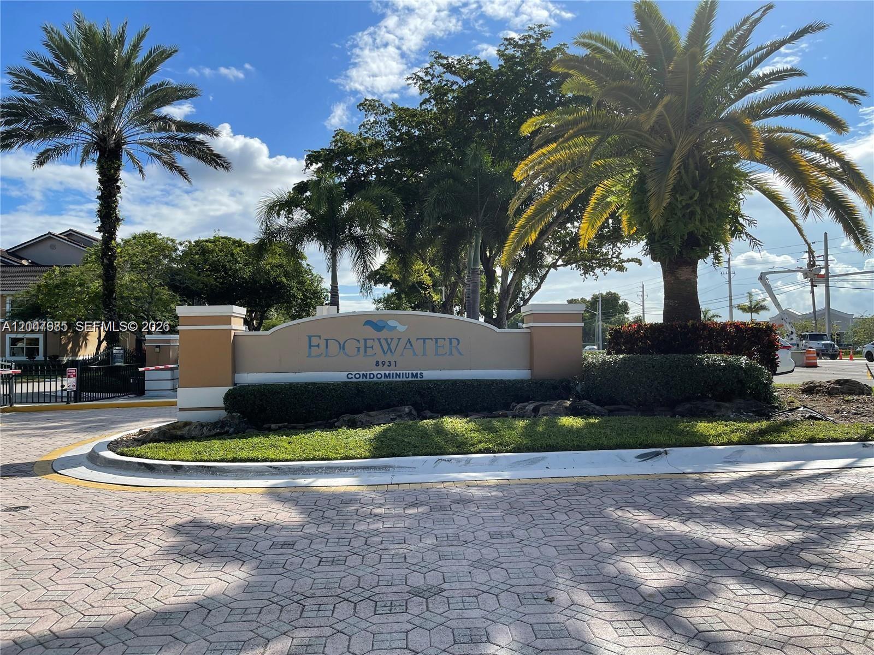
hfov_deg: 67.3
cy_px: 328
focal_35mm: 26
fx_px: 656
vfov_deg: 53.1
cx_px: 437
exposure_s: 1/3559
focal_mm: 5.1
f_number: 1.6
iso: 32
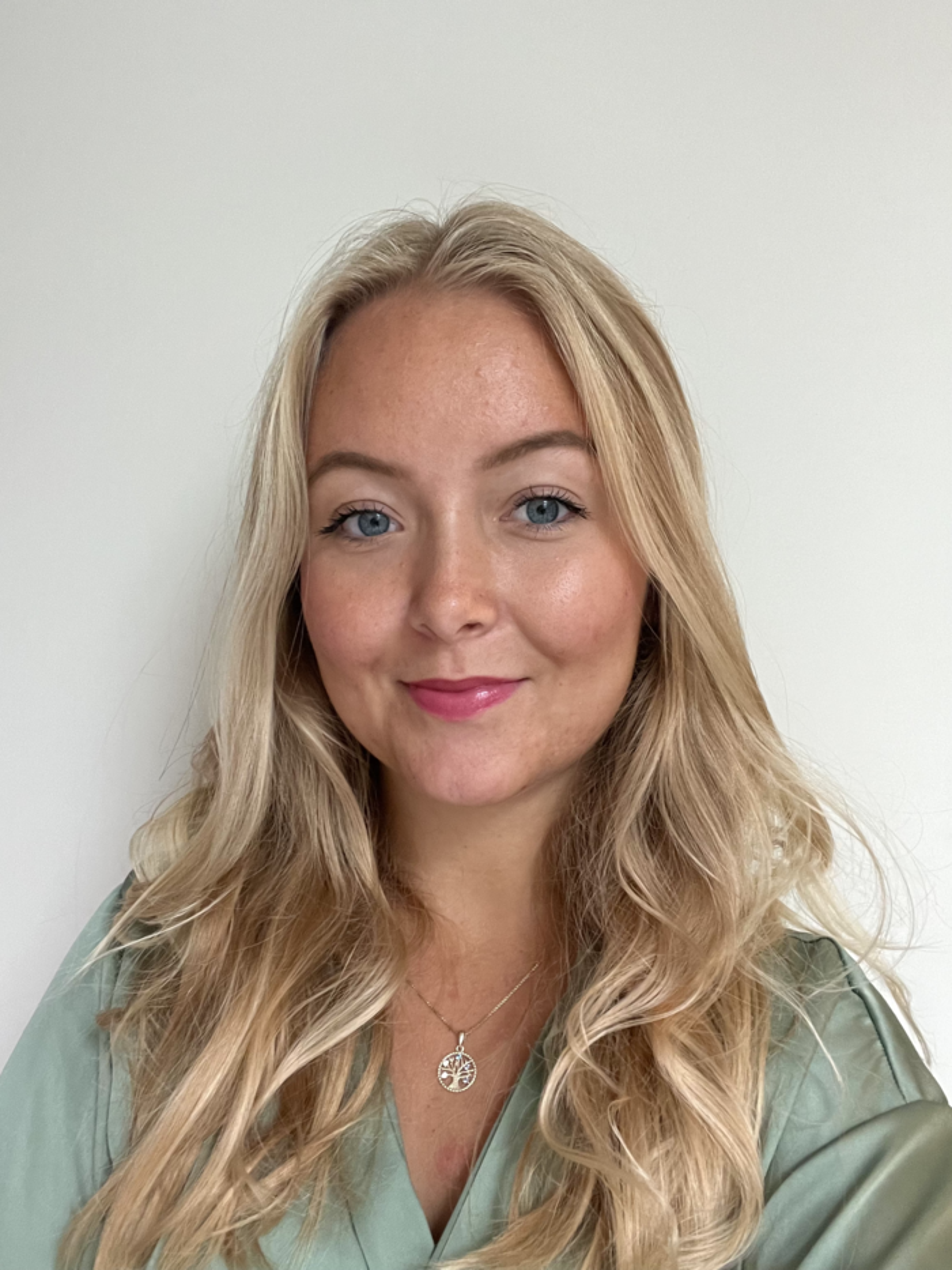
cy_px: 635
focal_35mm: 30
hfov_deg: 46.8
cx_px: 476
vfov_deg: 60.0
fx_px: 1100
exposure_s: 1/50
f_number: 2.2
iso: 250
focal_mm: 2.71
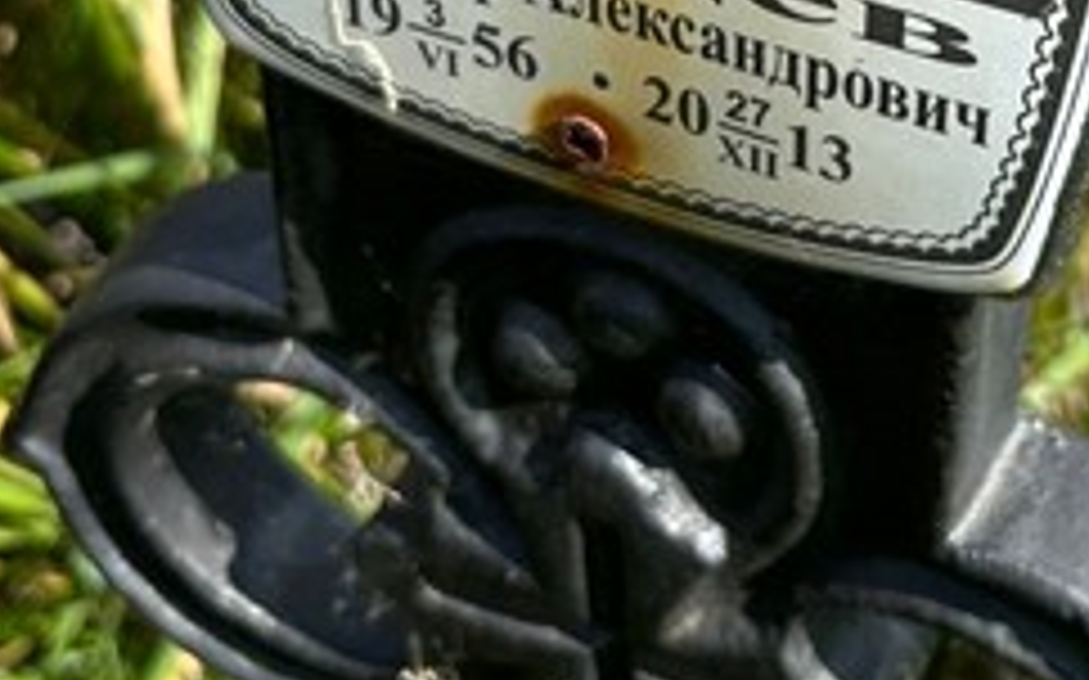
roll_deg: -3.7
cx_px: 936
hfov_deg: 22.4
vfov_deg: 13.4
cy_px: -401
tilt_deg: -32.1
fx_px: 2700
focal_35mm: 91
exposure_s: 1/1616
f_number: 1.6
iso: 50
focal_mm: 5.96
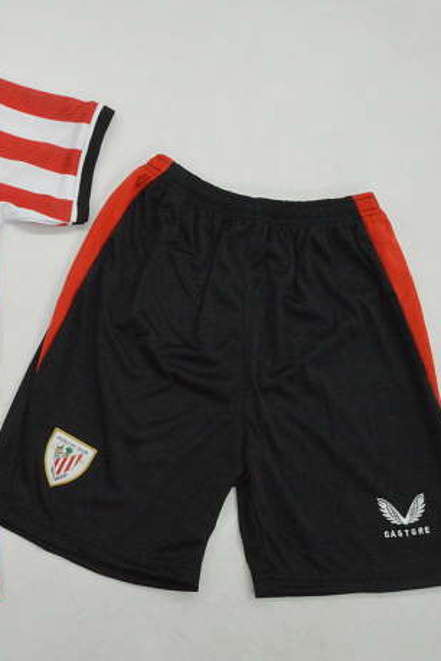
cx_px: -14
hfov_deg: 23.5
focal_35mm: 55
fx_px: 1008
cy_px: 311
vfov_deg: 36.3
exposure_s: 1/160
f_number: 25
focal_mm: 21
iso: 6400
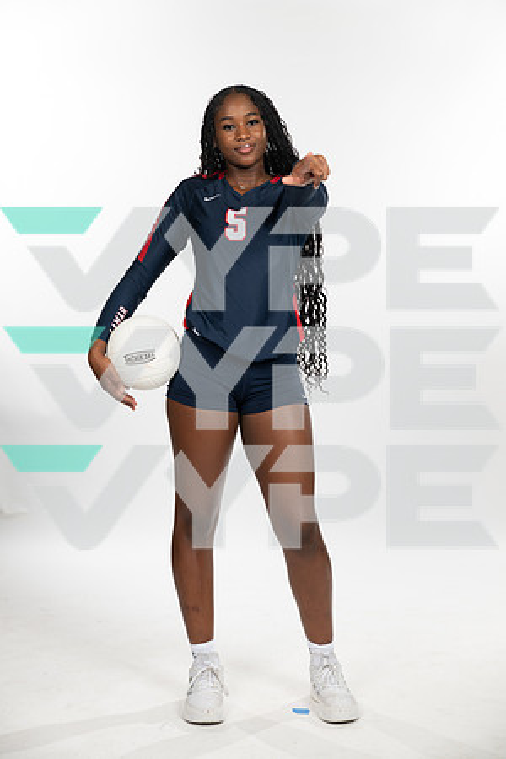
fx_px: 1307
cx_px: 253
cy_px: 380
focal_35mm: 62
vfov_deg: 32.4
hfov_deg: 21.9
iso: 200
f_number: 5.6
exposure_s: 1/250
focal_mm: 62
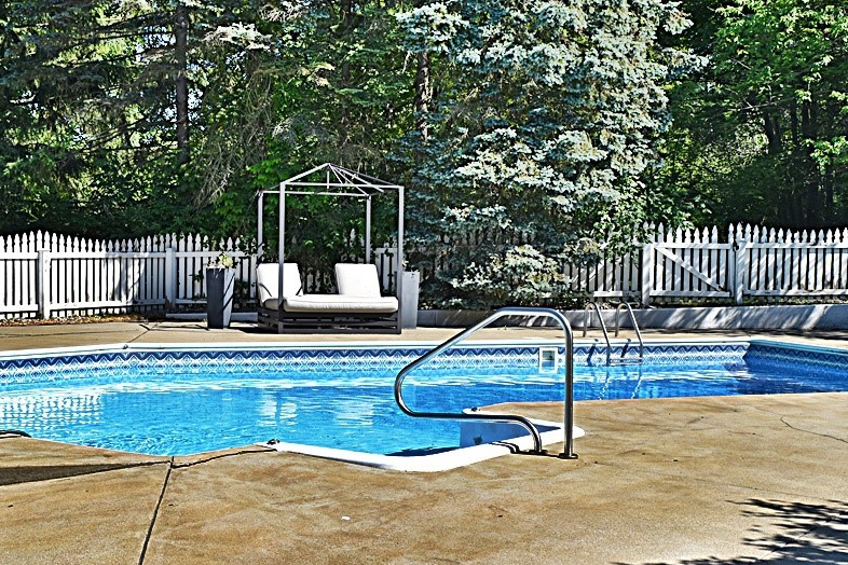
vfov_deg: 23.9
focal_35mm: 57
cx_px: 476
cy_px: 324
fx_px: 1334
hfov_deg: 35.2
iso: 100
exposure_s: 1/200
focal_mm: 29
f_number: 9
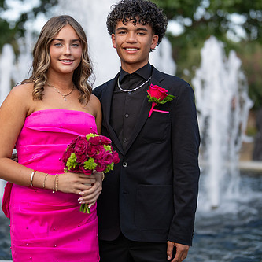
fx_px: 711
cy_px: 118
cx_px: 112
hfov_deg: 20.9
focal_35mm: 83
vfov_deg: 20.9
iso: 200
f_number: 1.2
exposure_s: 1/2500
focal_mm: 50
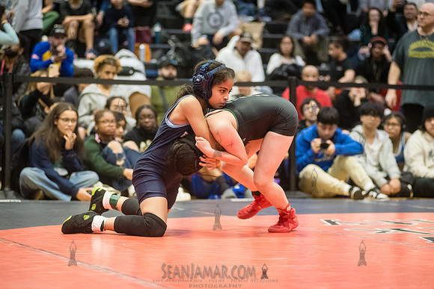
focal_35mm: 113
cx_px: 216
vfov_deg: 12.1
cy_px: 145
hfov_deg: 18.0
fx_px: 1366
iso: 8000
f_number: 3.2
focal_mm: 112
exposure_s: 1/500
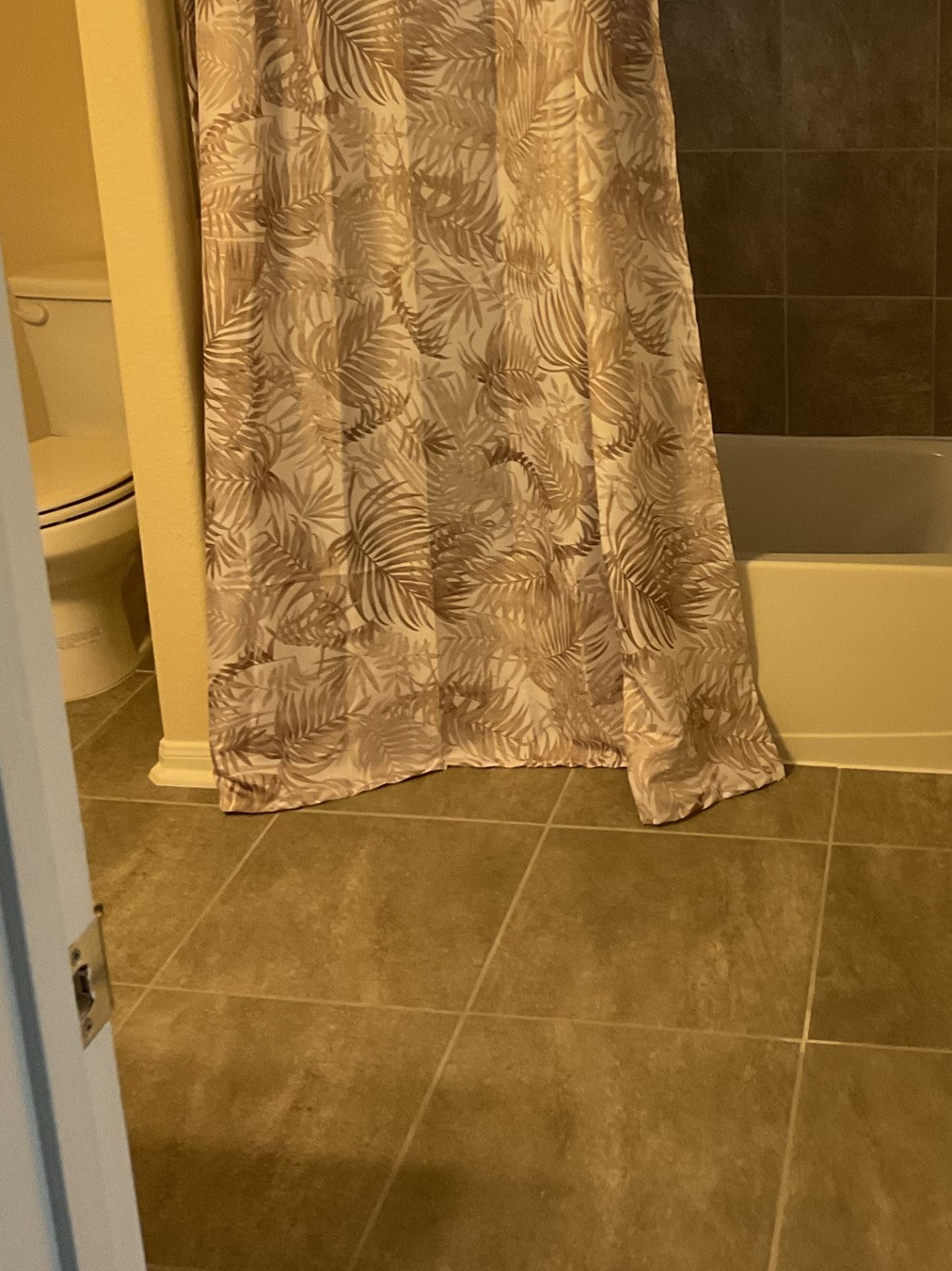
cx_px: 688
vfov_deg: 41.8
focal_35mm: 44
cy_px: 337
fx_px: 1614
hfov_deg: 32.4
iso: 100
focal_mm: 3
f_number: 1.8
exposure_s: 1/60
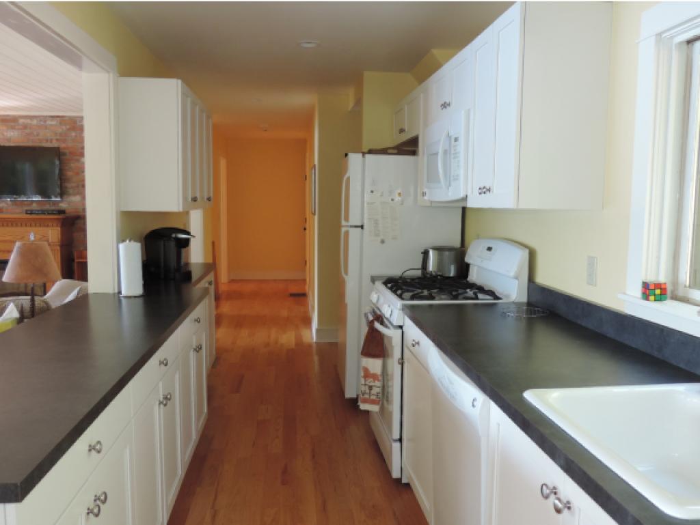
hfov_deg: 59.9
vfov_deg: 46.8
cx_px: 350
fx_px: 607
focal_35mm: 30
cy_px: 262
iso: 360
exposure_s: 1/40
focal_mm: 5.3
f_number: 3.1
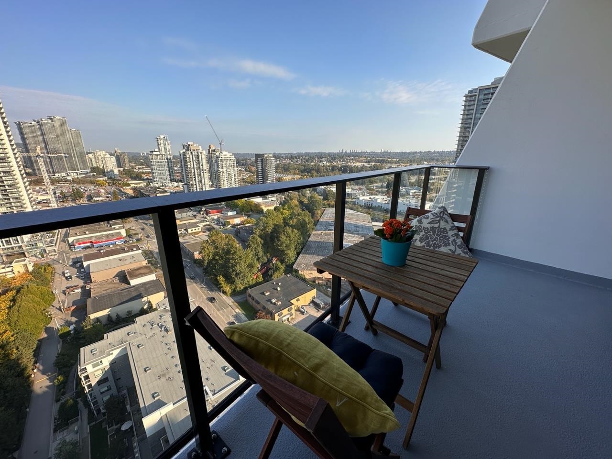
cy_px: 230
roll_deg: +0.5
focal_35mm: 14
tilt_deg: -16.9
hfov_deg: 102.1
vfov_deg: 85.7
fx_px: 248
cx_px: 306
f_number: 2.2
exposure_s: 1/807
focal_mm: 2.22
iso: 40
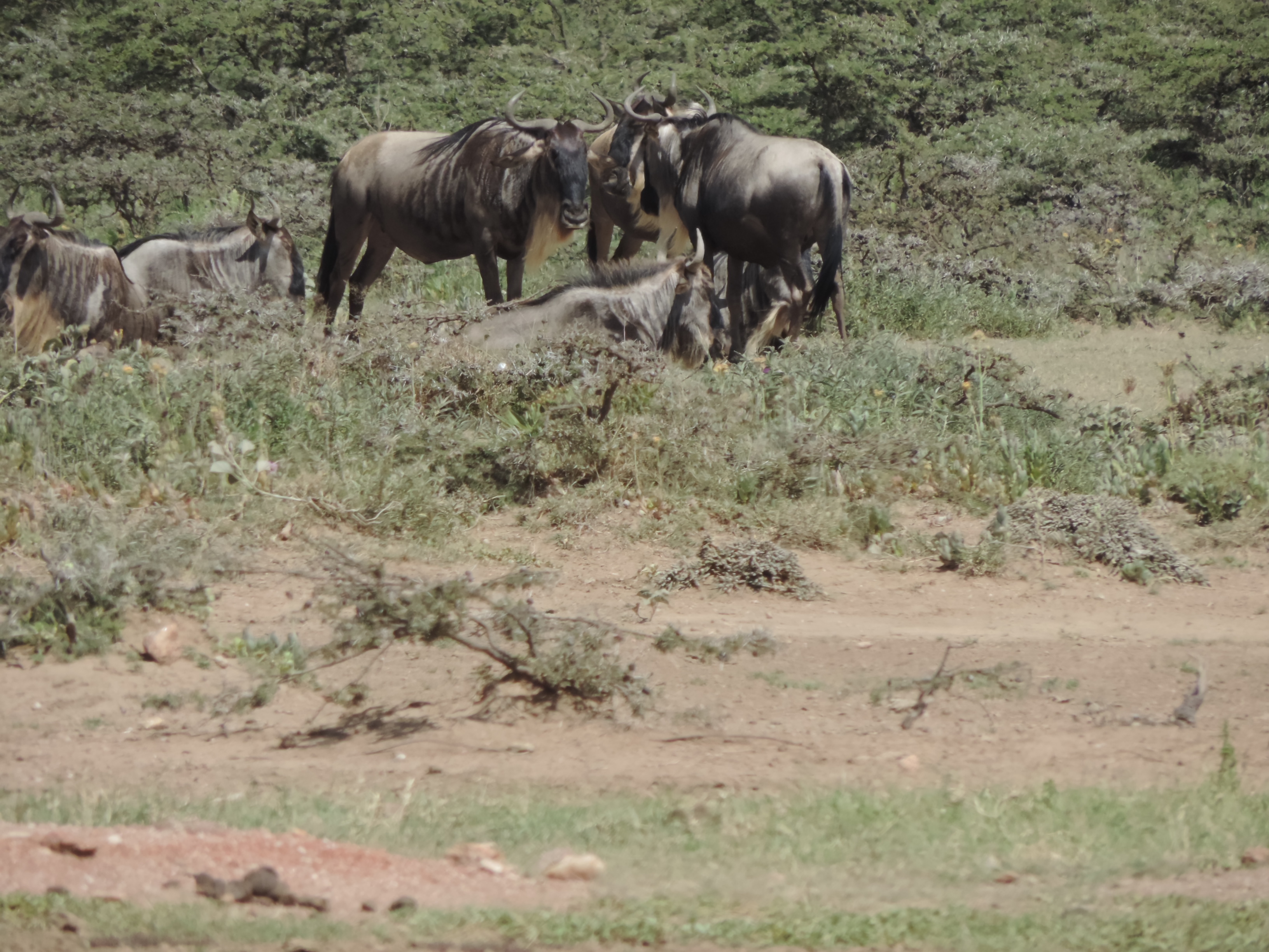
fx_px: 27495
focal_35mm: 750
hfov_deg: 2.6
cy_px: 476
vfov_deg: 2.0
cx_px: 634
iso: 110
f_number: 5.1
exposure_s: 1/500
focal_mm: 133.7
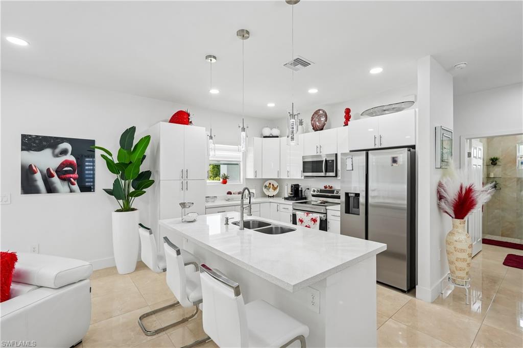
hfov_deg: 93.3
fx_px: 247
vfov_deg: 70.4
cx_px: 262
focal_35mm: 17
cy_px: 174
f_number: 8
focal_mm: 17
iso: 400
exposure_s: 1/50
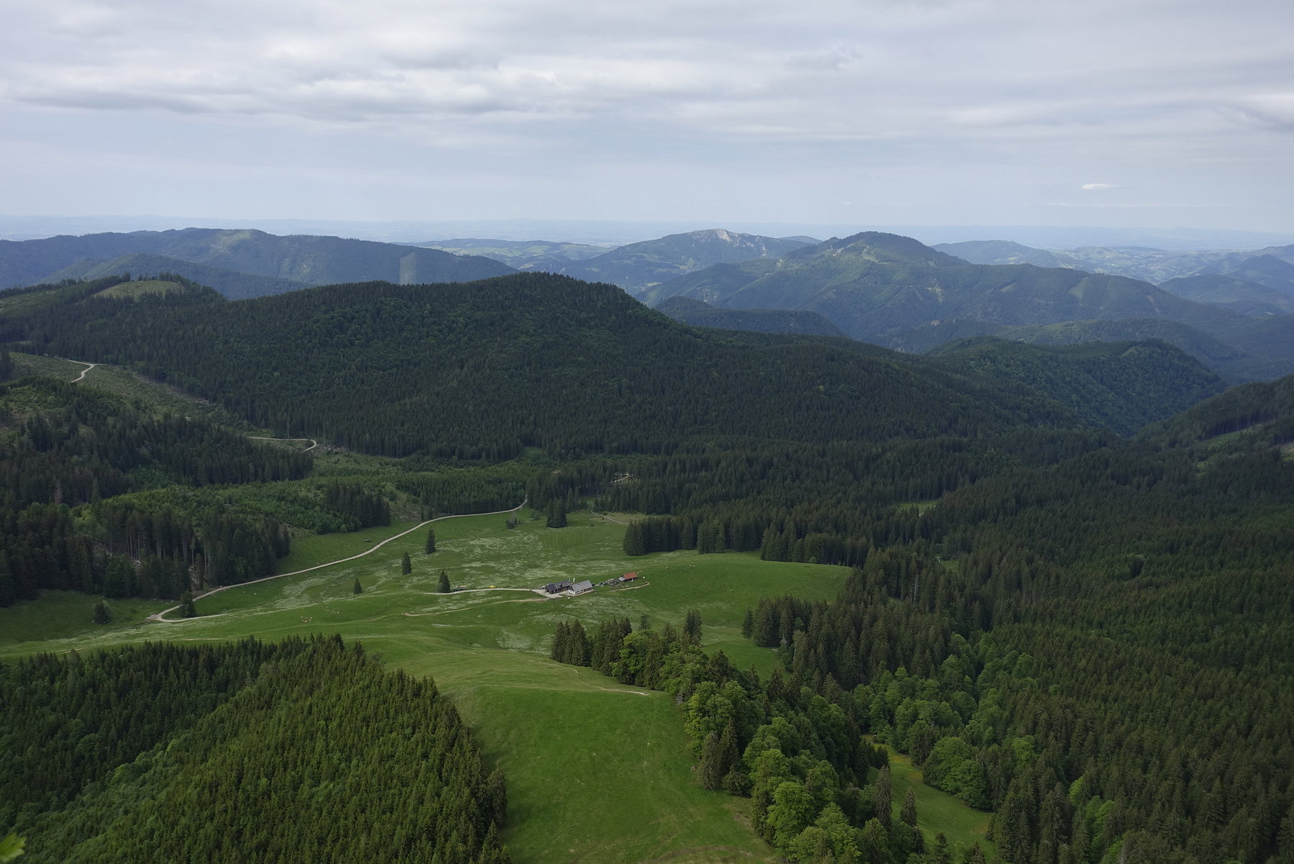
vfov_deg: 43.6
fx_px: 1079
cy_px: 432
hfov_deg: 61.9
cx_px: 647
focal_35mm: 30
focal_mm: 10.89
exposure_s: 1/250
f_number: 11
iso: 125
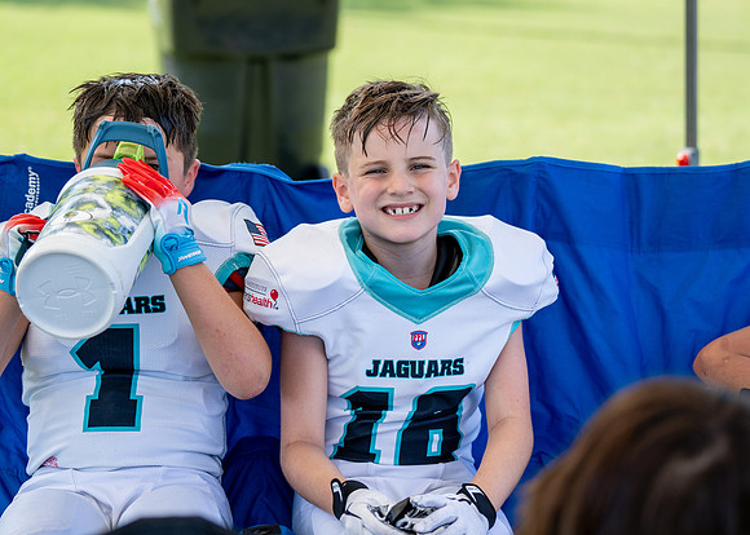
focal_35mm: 86
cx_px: 405
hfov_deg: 23.2
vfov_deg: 16.7
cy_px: 226
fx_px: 1827
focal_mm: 70
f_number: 2.8
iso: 160
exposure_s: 1/1000
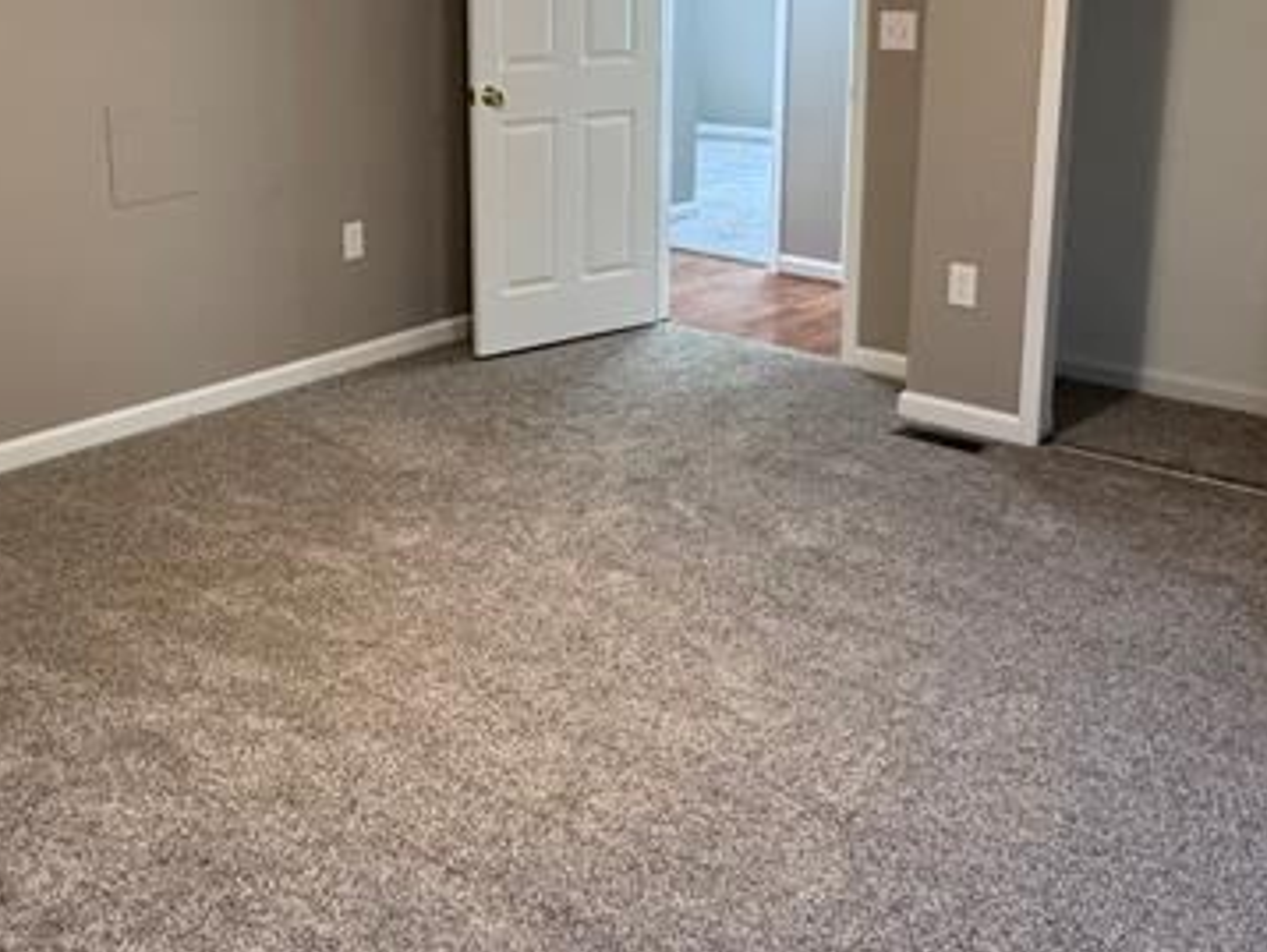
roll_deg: +0.6
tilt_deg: -11.5
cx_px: 453
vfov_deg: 35.1
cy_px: 219
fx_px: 1465
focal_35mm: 40
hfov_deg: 46.2
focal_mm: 2.22
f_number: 2.2
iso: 320
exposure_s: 1/60
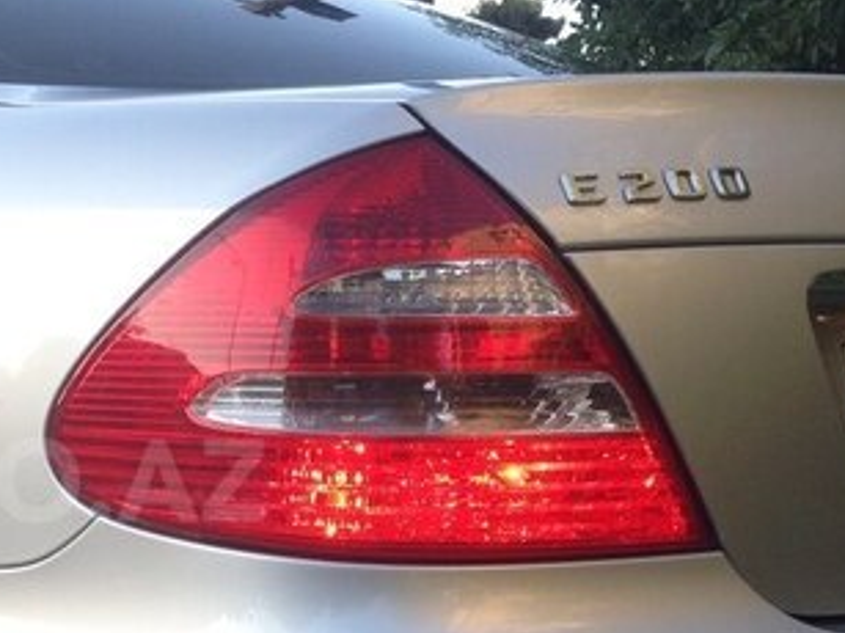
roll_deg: -1.4
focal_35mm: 71
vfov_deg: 20.5
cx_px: -17
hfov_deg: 25.9
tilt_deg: -5.4
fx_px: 1732
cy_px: 480
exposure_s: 1/140
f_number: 2.4
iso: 50
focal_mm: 4.12
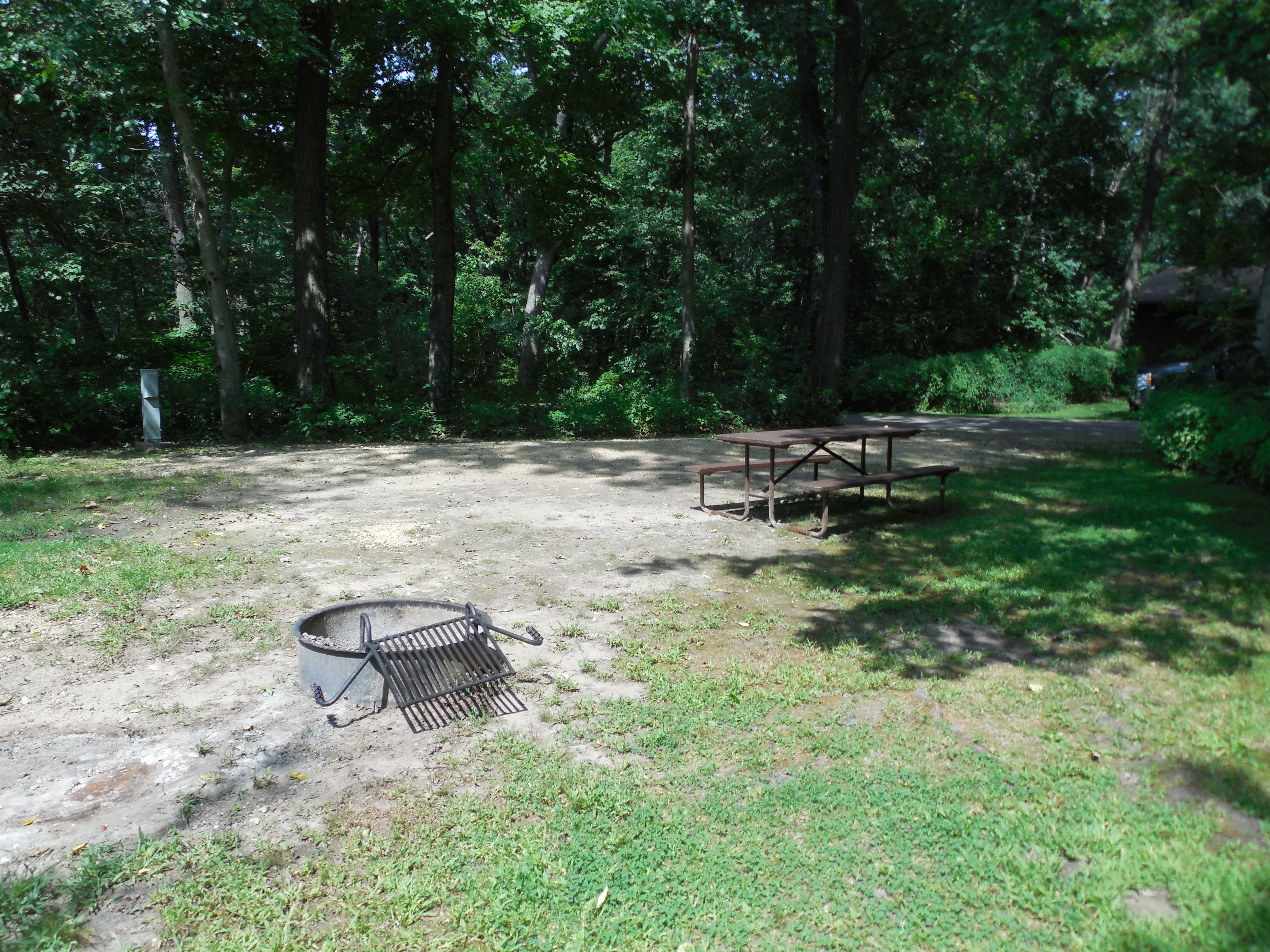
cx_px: 635
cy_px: 476
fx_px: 917
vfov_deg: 54.9
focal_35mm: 25
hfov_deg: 69.4
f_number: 3.3
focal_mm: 4.5
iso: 125
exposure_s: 1/500
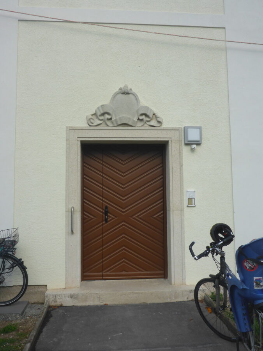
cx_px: 132
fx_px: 344
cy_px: 176
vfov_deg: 54.0
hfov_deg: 41.8
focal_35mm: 34
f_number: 3.7
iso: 100
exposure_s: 1/800
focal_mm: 6
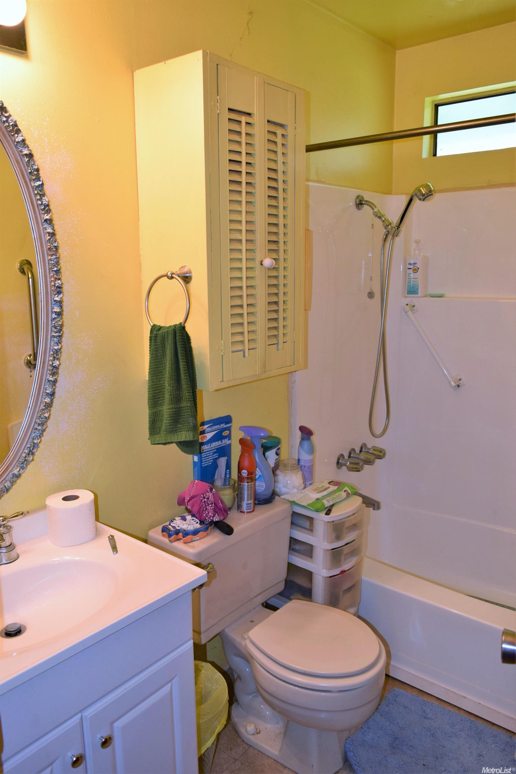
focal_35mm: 27
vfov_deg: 67.4
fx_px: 580
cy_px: 387
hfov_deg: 47.9
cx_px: 258
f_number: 5
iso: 800
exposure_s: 1/100
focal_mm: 18
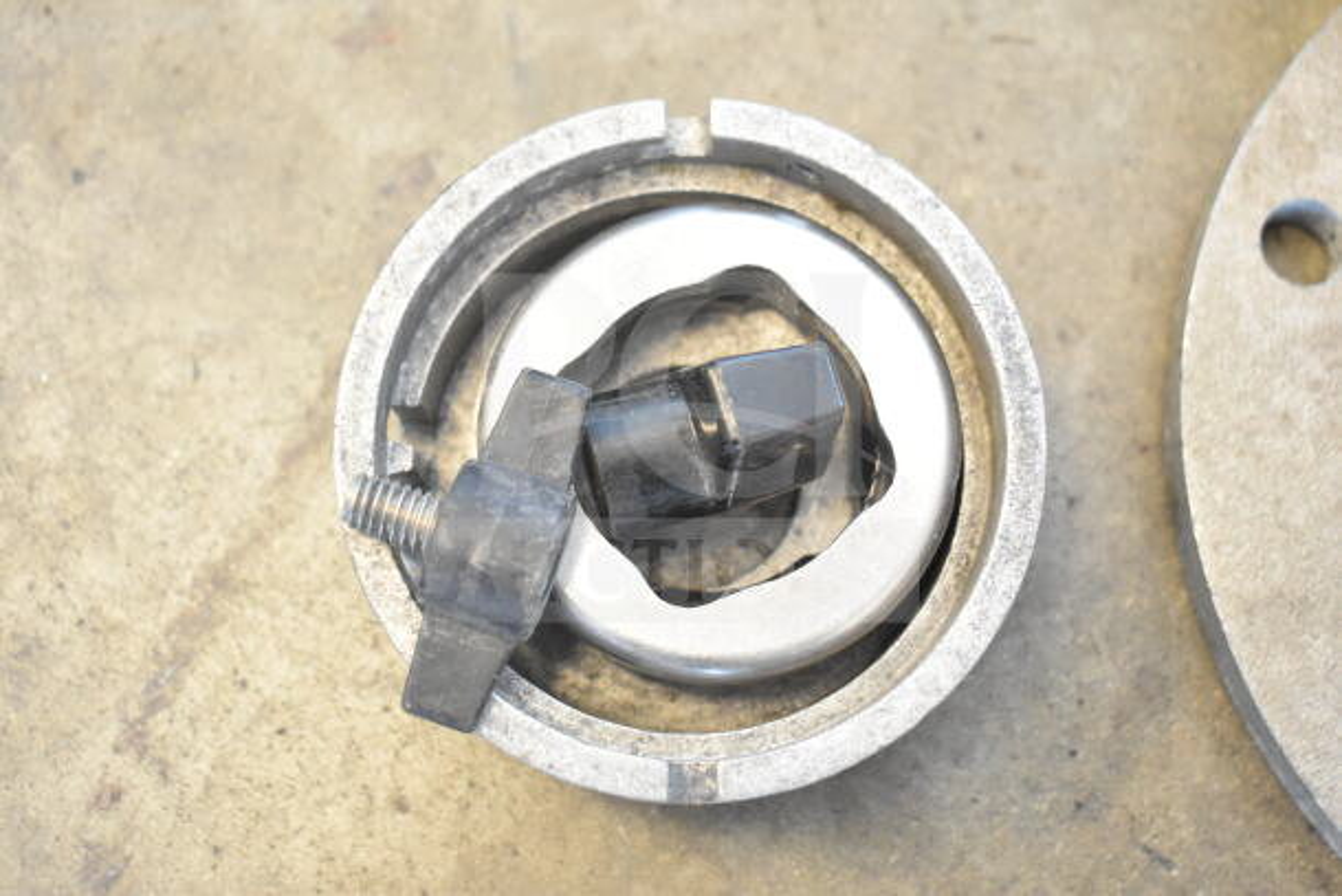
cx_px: 671
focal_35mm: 57
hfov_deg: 35.0
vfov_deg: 23.8
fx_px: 2125
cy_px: 448
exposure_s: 1/60
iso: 3200
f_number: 4.8
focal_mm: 38
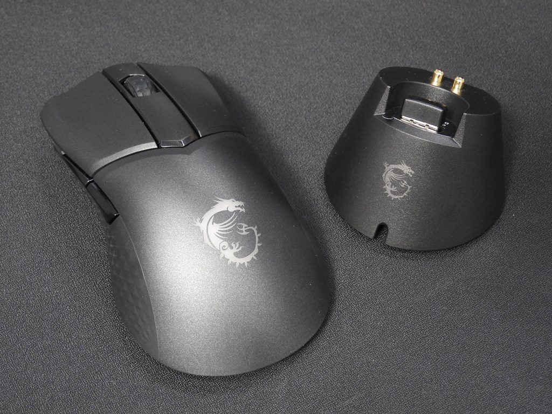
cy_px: 207
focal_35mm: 65
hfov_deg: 29.8
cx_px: 276
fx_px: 1037
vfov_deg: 22.6
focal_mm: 11.6
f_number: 4.2
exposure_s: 1/13
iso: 400
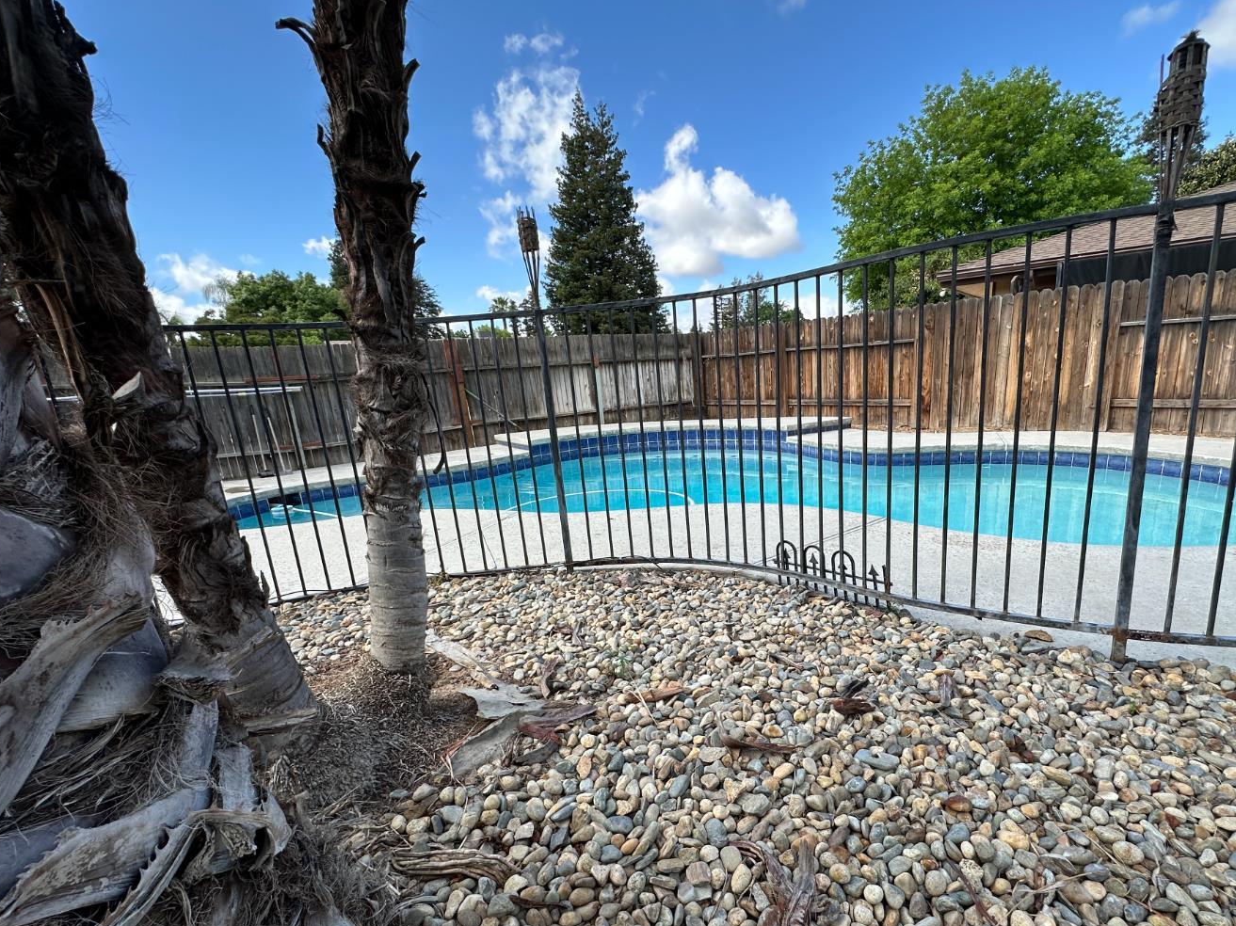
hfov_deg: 94.1
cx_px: 692
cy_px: 512
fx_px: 571
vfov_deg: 77.8
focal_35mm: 16
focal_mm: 2.22
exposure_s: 1/725
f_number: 2.2
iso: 40
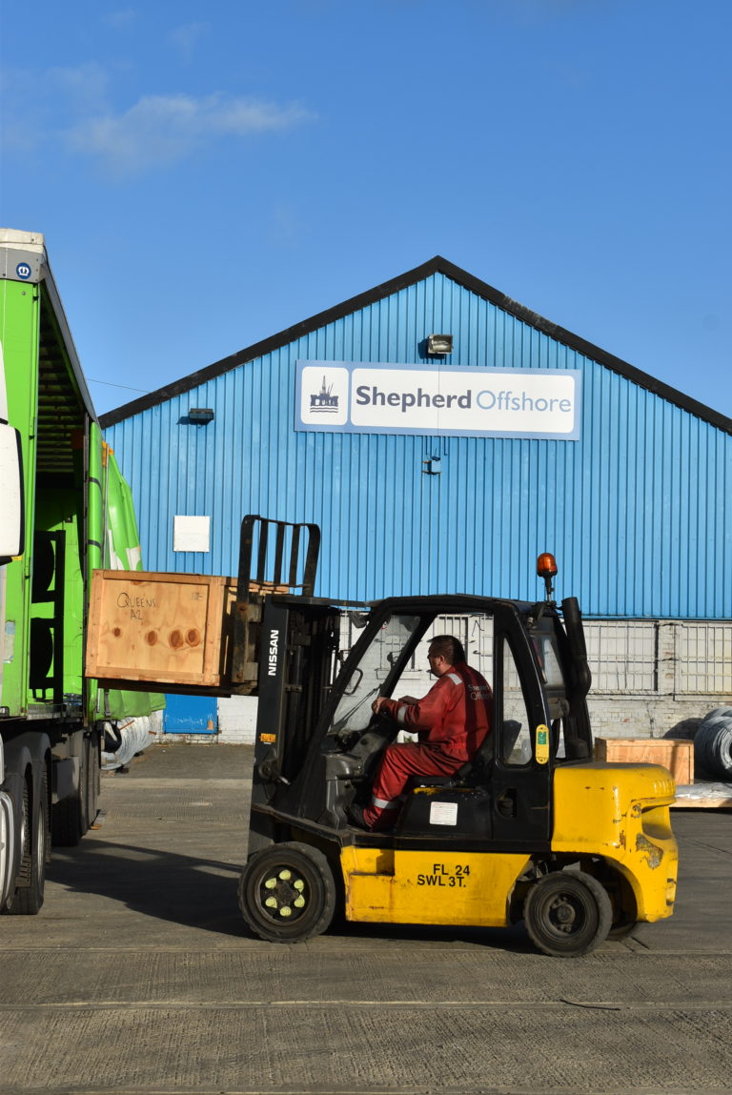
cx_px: 366
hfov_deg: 19.0
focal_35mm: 72
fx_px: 2192
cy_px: 548
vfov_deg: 28.1
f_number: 9
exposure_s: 1/320
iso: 100
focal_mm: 48
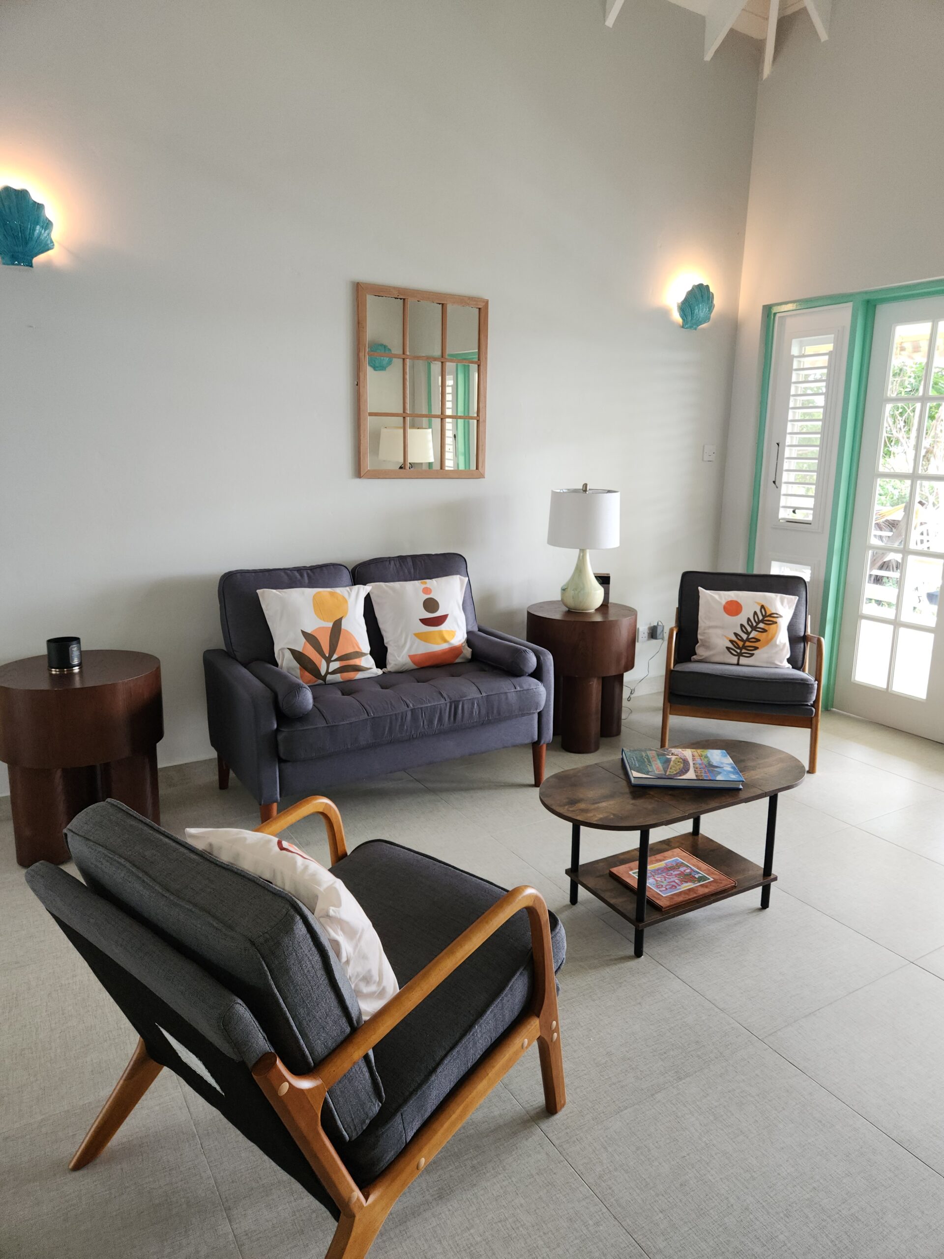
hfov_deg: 58.9
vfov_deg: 73.9
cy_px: 630
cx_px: 472
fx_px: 836
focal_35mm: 23
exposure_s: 1/60
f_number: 1.8
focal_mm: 5.4
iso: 64
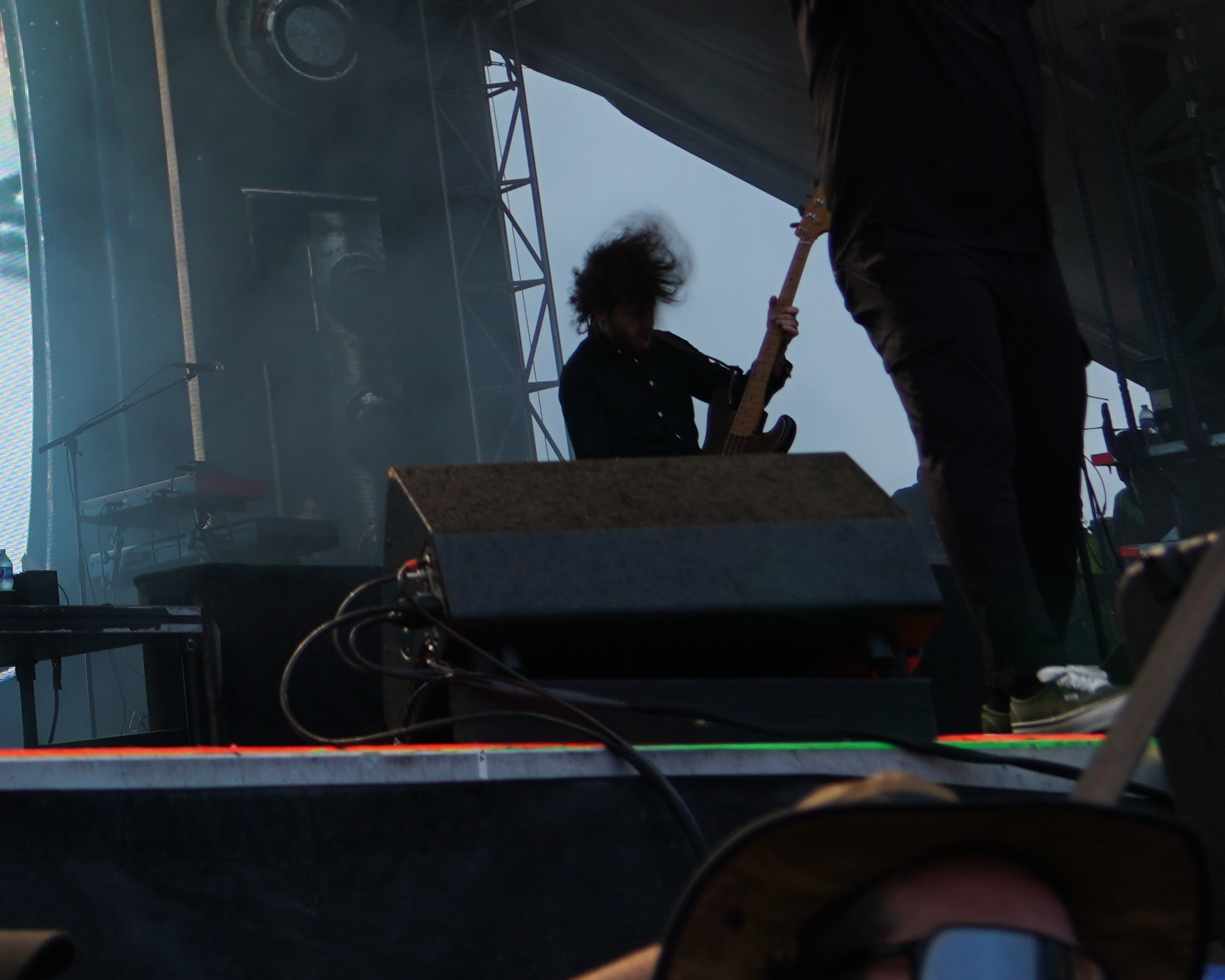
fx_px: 2683
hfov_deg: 22.6
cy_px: -234
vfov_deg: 19.4
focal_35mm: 74
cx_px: -417
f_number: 4
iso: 125
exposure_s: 1/60
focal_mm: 24
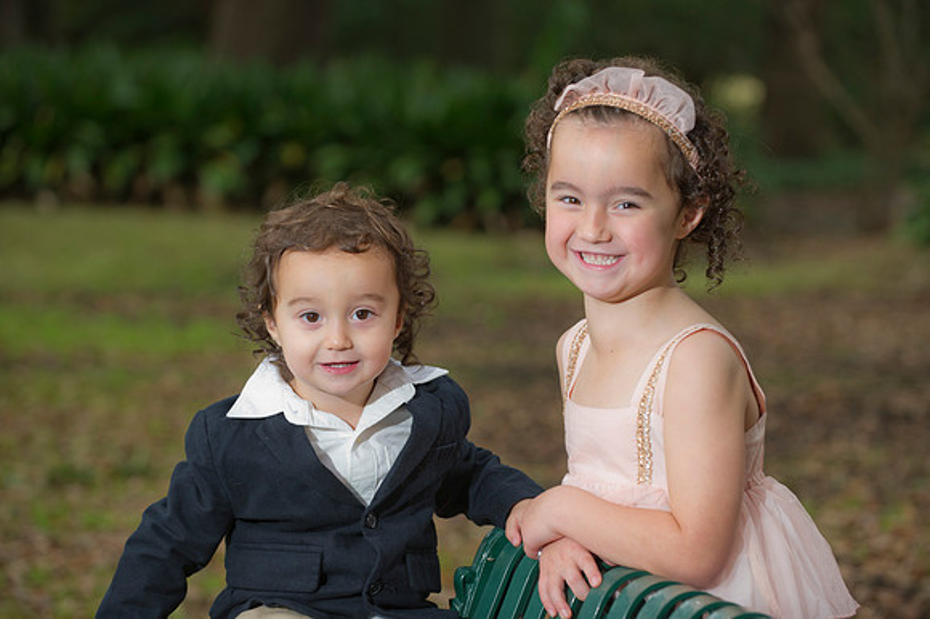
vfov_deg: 11.0
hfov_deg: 16.4
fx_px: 3227
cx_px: 465
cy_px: 310
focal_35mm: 125
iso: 400
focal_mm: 125
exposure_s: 1/200
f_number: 4
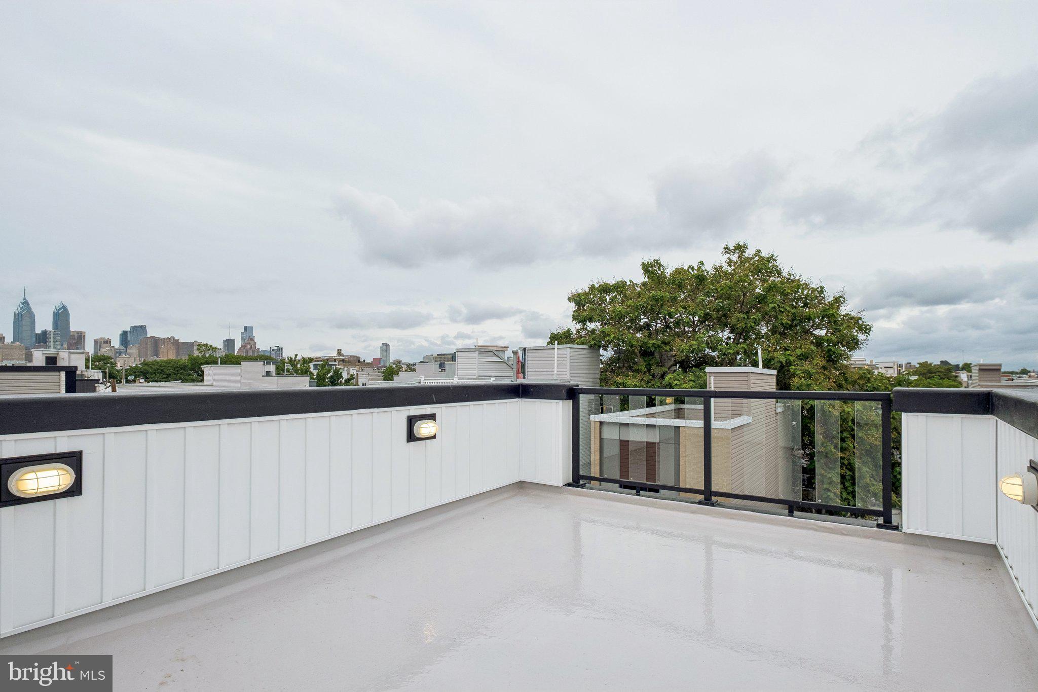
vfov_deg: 67.4
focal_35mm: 18
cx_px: 519
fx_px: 519
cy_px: 346
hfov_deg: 90.0
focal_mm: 12
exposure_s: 1/550
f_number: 8
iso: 250
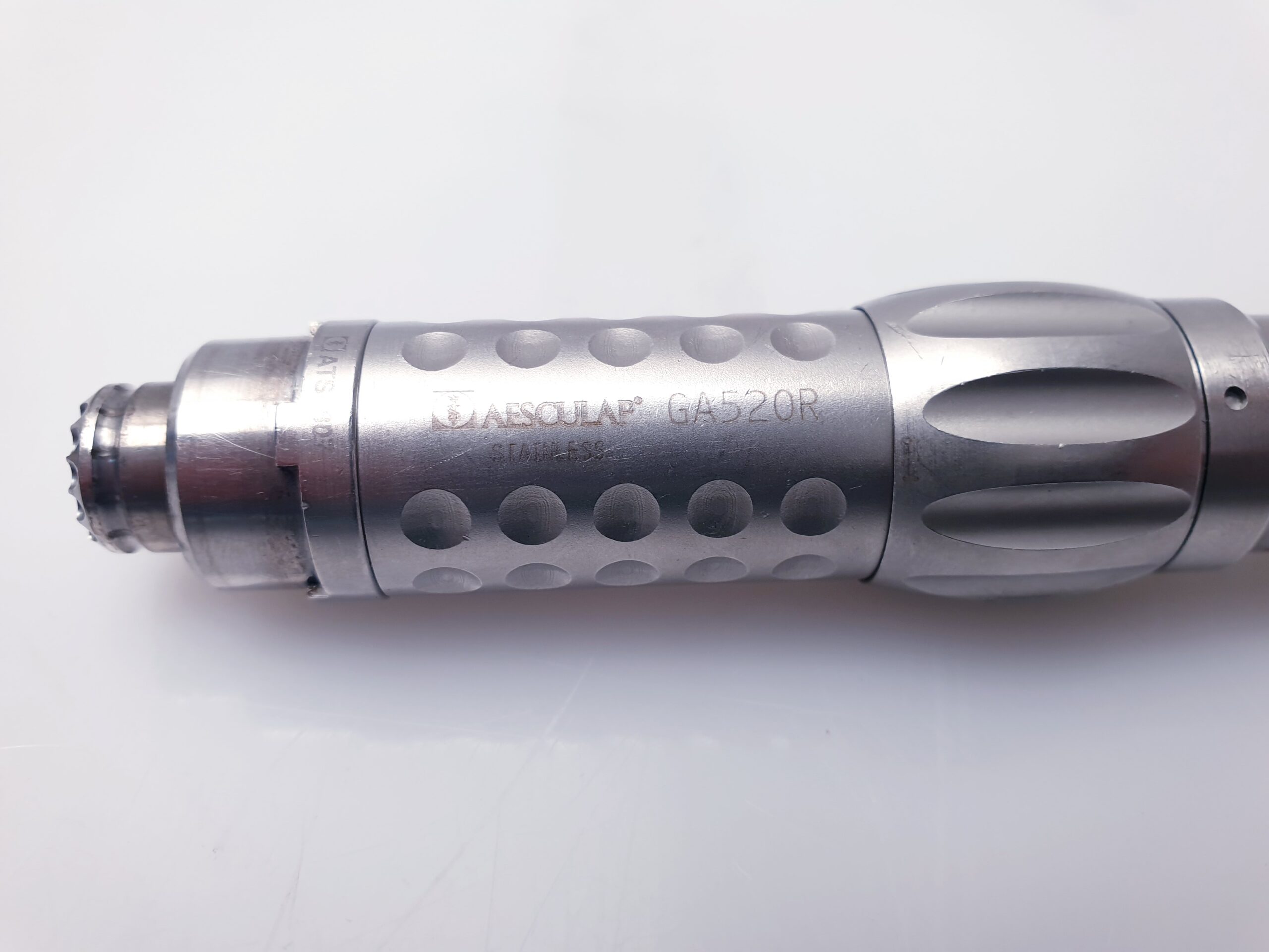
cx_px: 634
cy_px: 476
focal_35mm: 26
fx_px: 953
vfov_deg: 53.1
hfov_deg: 67.3
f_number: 2.4
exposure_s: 1/100
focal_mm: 4.3
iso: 80
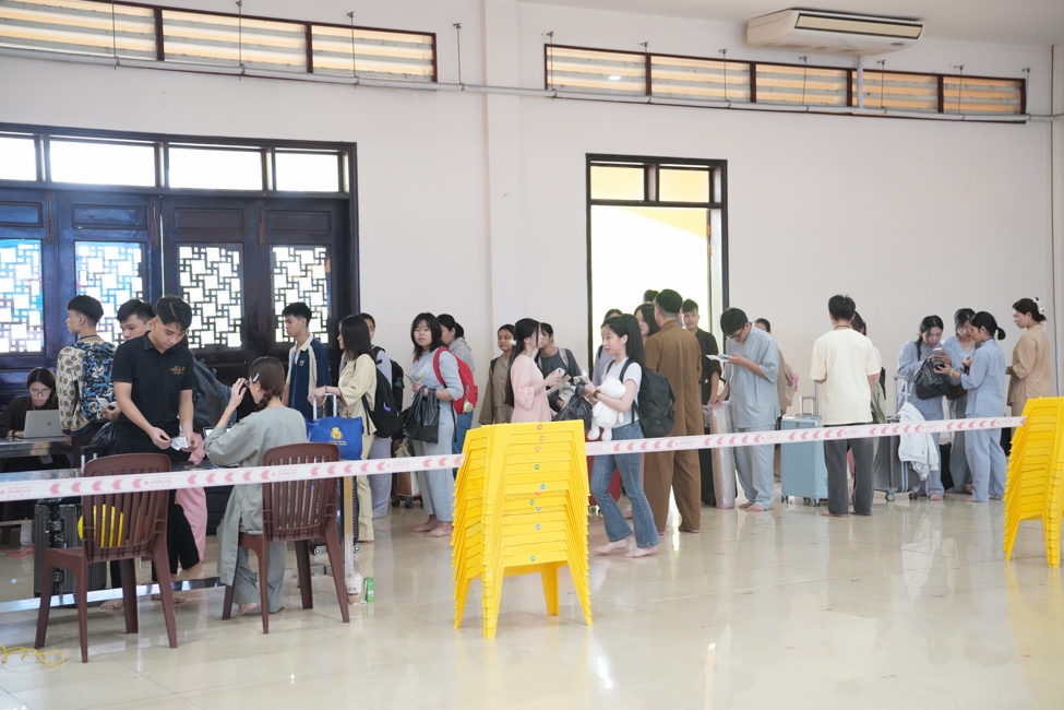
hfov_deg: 37.5
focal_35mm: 53
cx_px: 532
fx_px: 1566
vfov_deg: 25.5
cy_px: 355
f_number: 2.8
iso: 5000
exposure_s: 1/200
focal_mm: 53
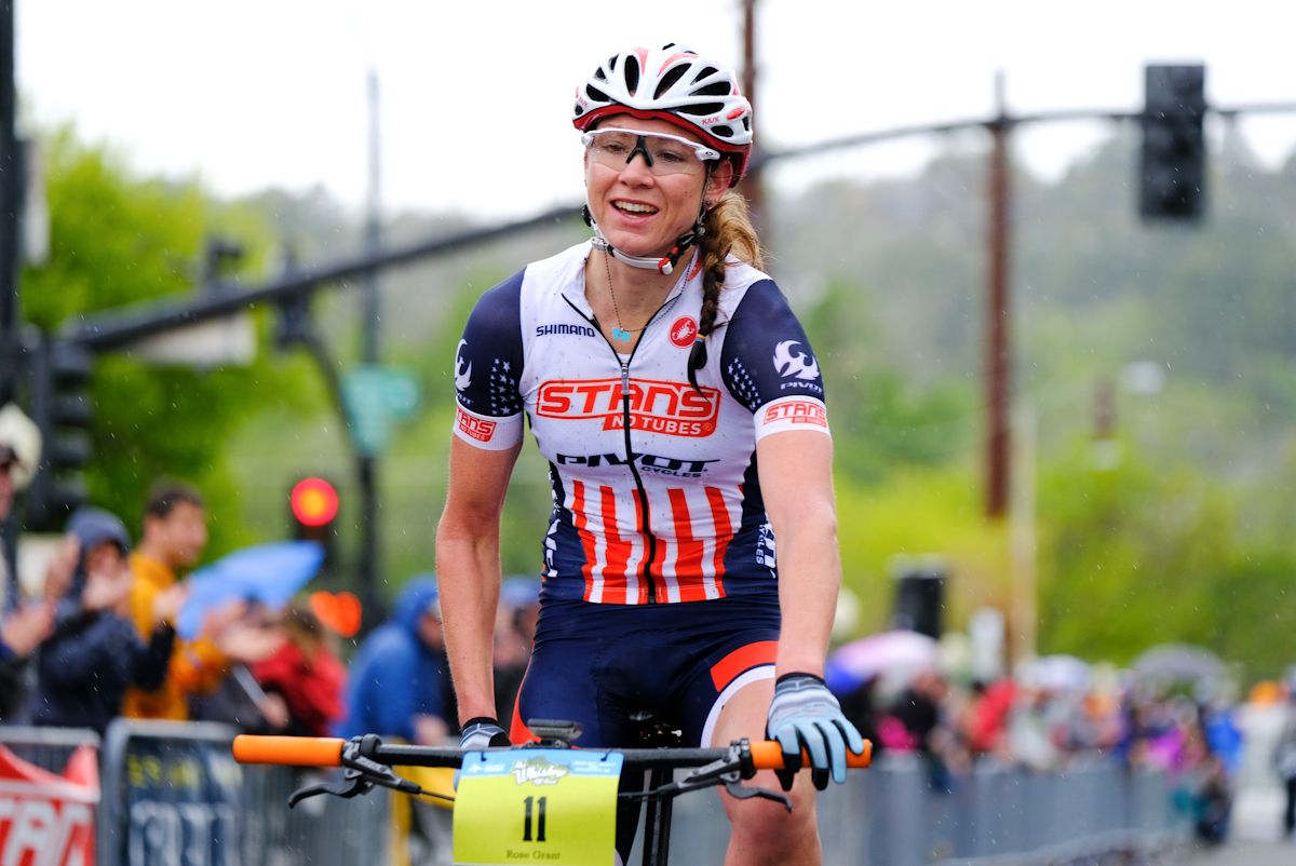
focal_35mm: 194
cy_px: 433
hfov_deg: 10.6
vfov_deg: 7.1
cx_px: 648
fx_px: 6989
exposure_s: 1/1000
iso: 500
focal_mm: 129.2
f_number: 3.2
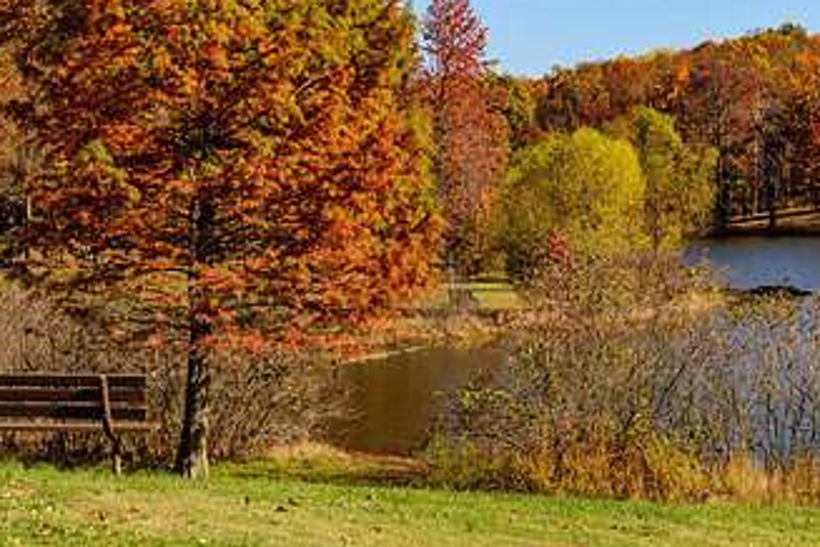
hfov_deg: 28.4
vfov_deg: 19.1
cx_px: 434
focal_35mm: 71
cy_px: 152
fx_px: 1617
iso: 200
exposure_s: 1/320
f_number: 9
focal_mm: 40
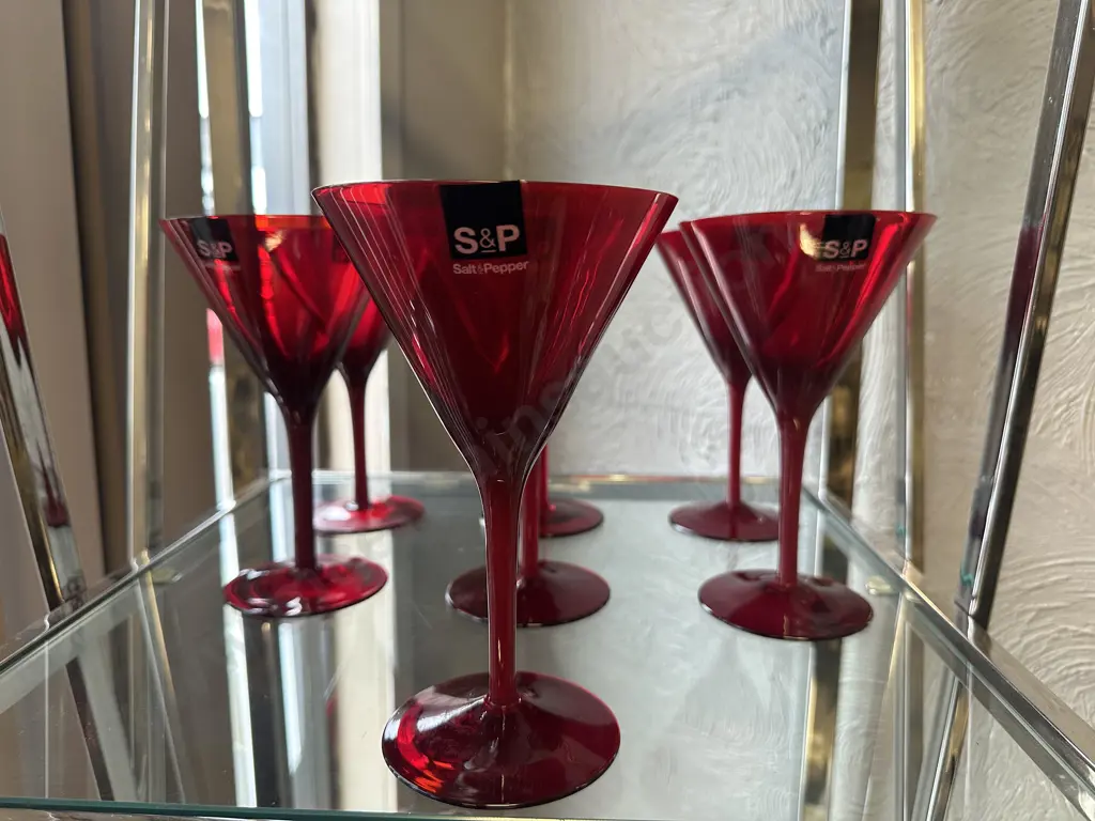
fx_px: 759
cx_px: 548
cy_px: 410
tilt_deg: -9.4
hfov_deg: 71.6
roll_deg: -0.1
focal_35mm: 24
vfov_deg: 56.8
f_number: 1.78
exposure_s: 1/100
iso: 200
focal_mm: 6.86
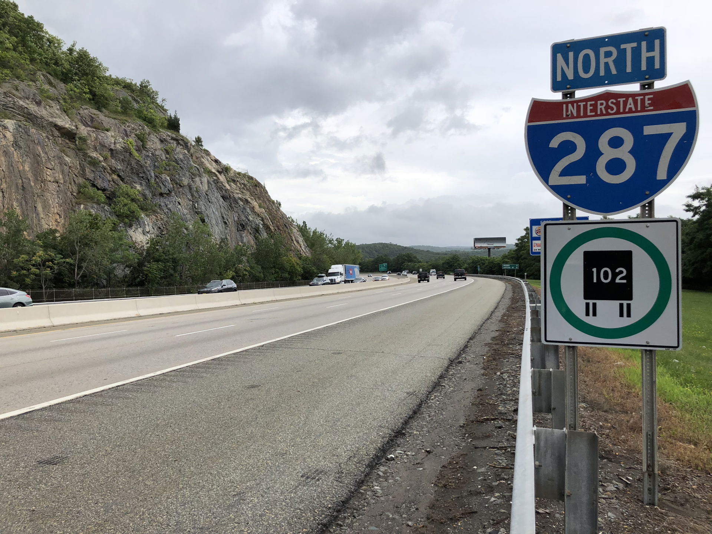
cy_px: 267
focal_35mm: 28
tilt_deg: +0.3
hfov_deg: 63.4
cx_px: 356
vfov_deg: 49.7
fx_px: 576
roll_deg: +1.7
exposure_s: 1/2024
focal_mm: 4
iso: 20
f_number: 1.8
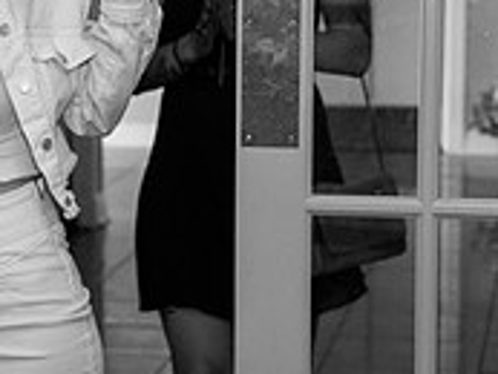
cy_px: 122
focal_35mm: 155
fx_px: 2231
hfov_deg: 12.5
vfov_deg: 9.6
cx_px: -63
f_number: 4
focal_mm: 48
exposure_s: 1/200
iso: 1000
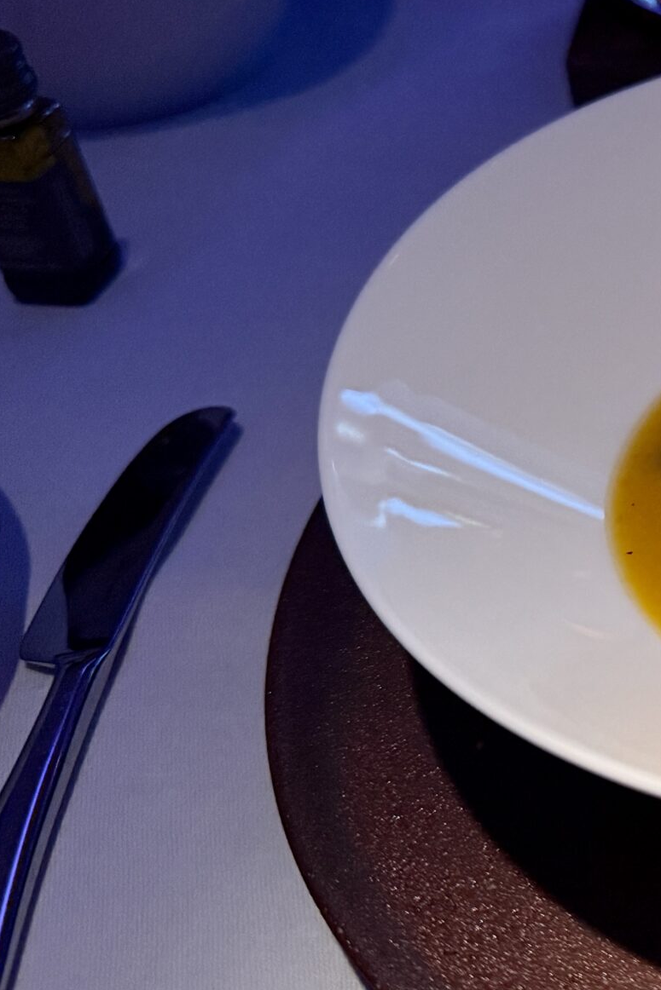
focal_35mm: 55
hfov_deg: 20.4
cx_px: 1042
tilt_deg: -34.4
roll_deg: -1.8
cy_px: 364
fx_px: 1514
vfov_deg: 36.0
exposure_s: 1/57
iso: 400
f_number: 1.78
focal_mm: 6.76
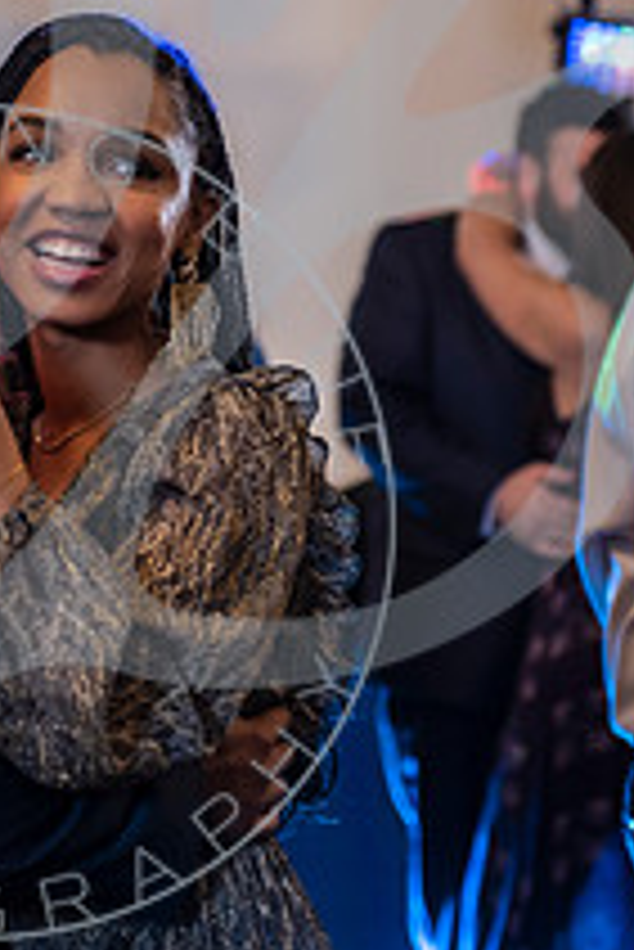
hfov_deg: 9.2
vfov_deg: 13.7
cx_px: 180
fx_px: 3929
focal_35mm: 149
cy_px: 180
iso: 1000
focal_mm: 70
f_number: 2.8
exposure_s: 1/125
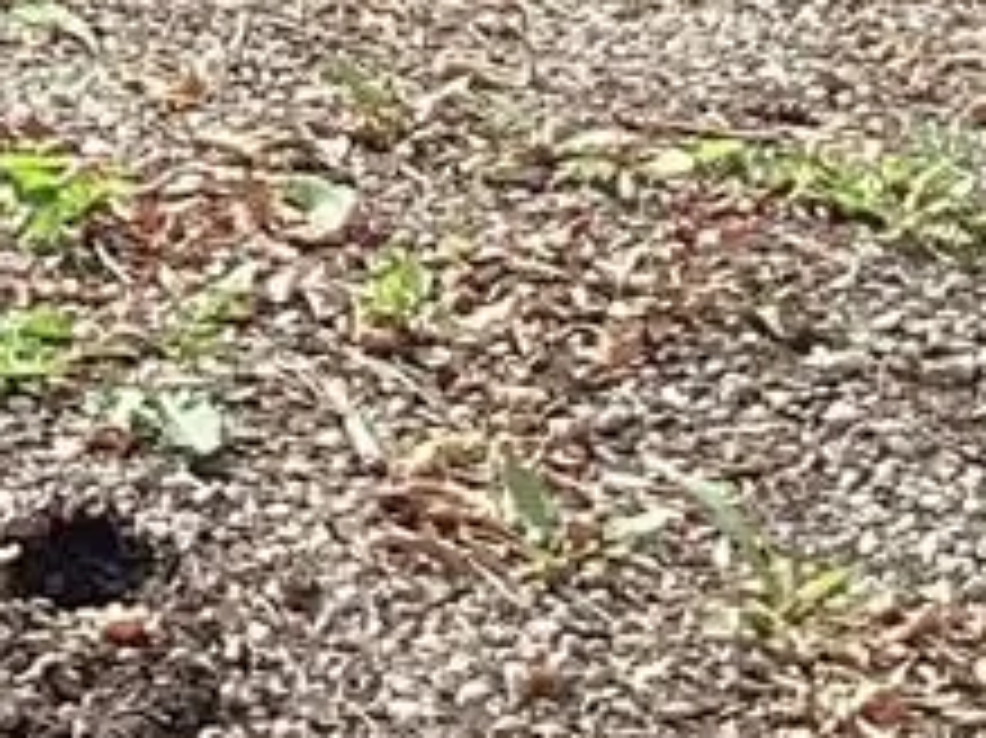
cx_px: -504
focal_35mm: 227
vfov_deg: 6.0
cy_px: -1534
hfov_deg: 8.5
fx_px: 6462
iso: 25
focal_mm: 3.3
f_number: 2.4
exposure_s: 1/236
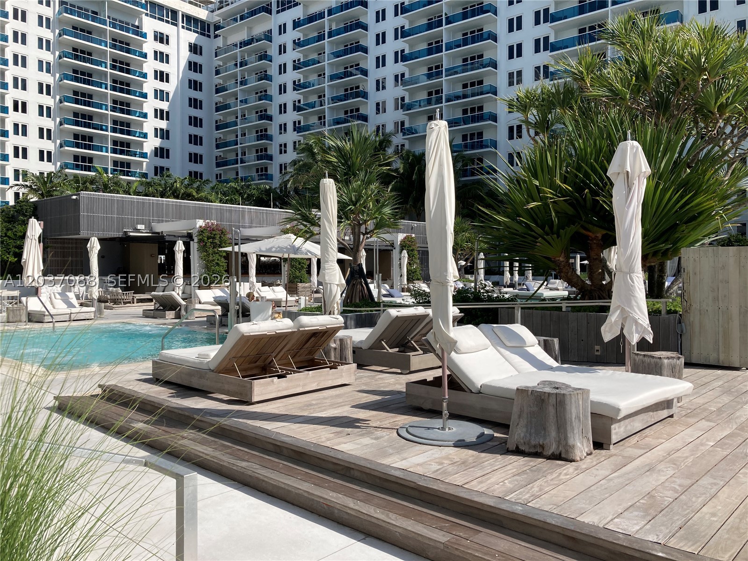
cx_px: 374
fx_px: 605
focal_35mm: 28
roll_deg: -0.3
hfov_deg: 63.4
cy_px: 280
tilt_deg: -2.4
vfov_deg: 49.7
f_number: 1.8
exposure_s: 1/2667
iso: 20
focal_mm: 3.99
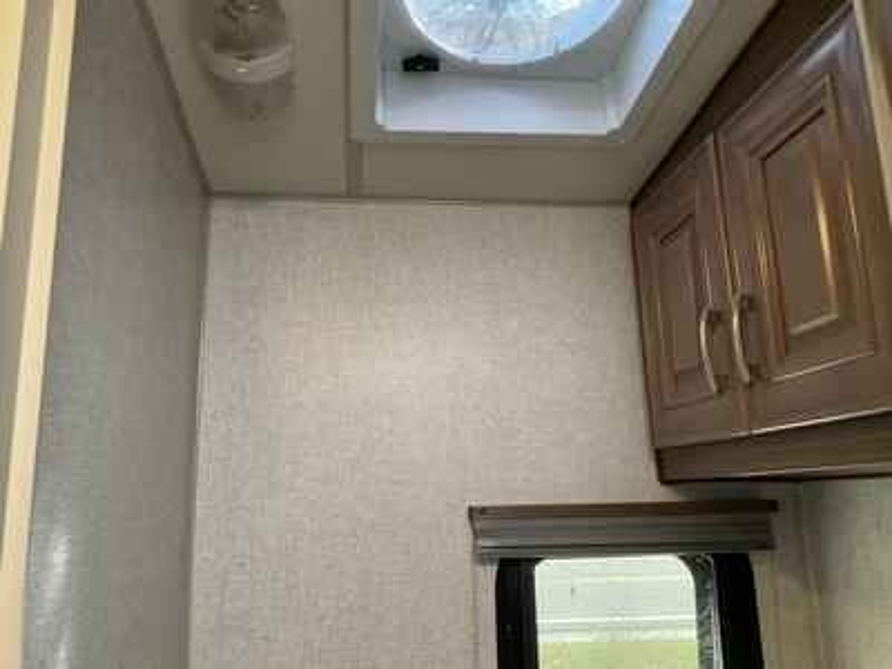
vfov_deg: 48.2
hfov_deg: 61.7
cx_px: 446
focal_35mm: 29
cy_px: 334
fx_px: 747
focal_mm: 3
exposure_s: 1/60
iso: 80
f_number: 1.8
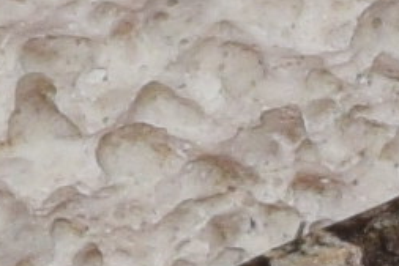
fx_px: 8827
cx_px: 432
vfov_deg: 1.7
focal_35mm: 796
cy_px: 387
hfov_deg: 2.6
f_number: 5.6
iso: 320
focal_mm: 140
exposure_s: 1/60
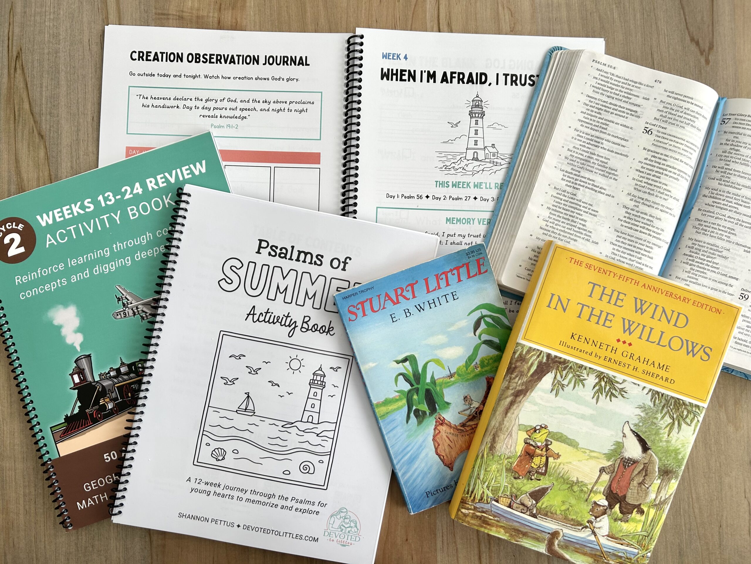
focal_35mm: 26
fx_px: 564
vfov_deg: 53.1
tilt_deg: -87.0
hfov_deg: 67.3
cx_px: 376
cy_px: 282
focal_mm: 5.7
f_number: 1.5
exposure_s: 1/120
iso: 50
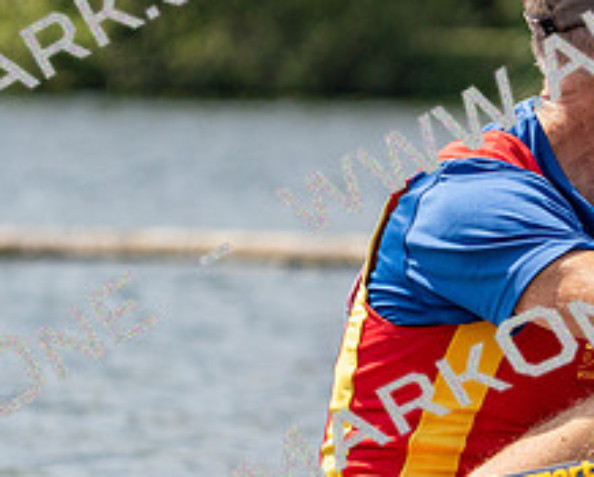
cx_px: 613
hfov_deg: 3.9
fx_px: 8784
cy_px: 241
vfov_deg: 3.1
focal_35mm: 499
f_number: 5.6
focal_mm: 200
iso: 200
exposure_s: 1/1600
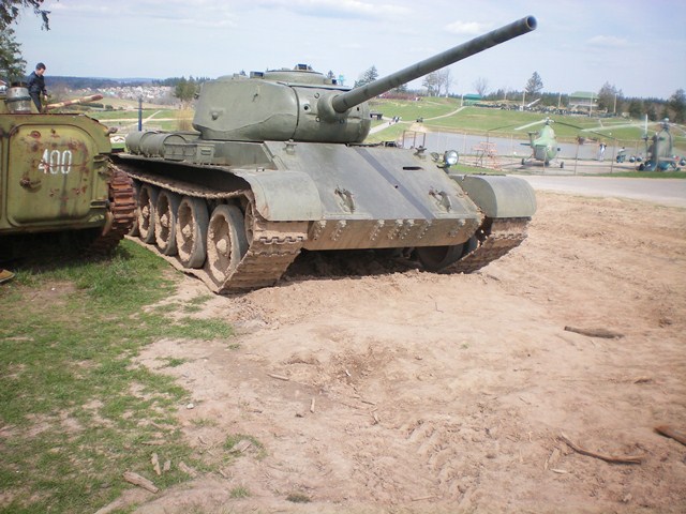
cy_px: 257
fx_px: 753
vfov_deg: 37.7
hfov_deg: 49.0
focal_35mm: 38
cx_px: 343
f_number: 3.1
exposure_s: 1/800
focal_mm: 6.3
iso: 64
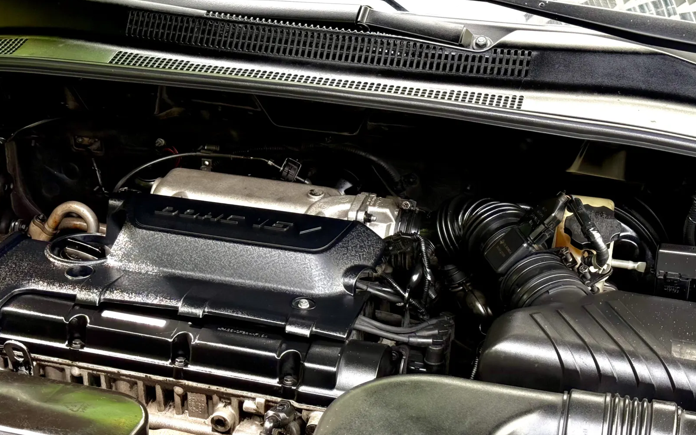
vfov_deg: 21.3
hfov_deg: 33.4
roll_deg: -1.0
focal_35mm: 61
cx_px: 295
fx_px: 1157
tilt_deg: -27.7
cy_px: 236
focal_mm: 6.76
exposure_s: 1/291
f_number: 1.78
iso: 100
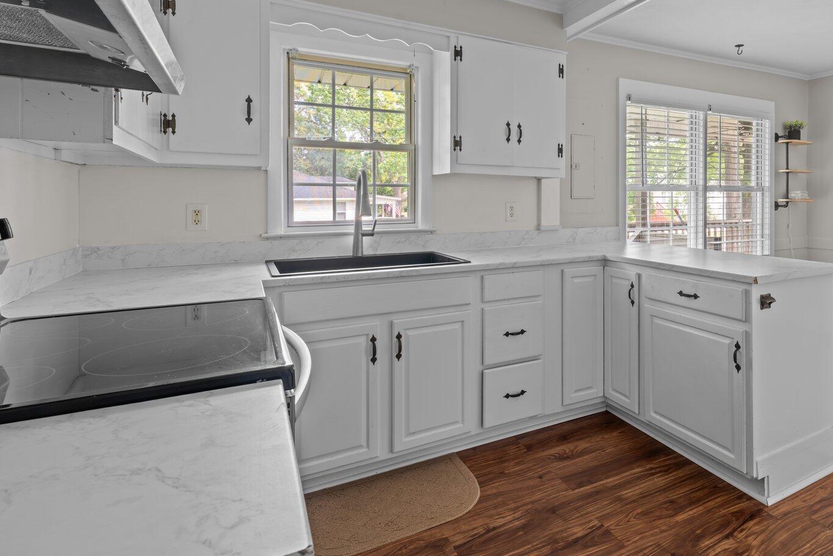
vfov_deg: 58.3
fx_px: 486
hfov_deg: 79.0
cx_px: 542
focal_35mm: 21
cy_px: 190
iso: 100
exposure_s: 3
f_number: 9
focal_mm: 14
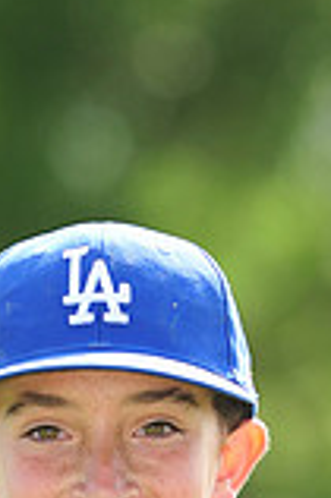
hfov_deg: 1.9
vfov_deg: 2.8
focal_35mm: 732
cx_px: 66
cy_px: 611
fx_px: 10117
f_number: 4.5
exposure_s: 1/1000
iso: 320
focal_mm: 200
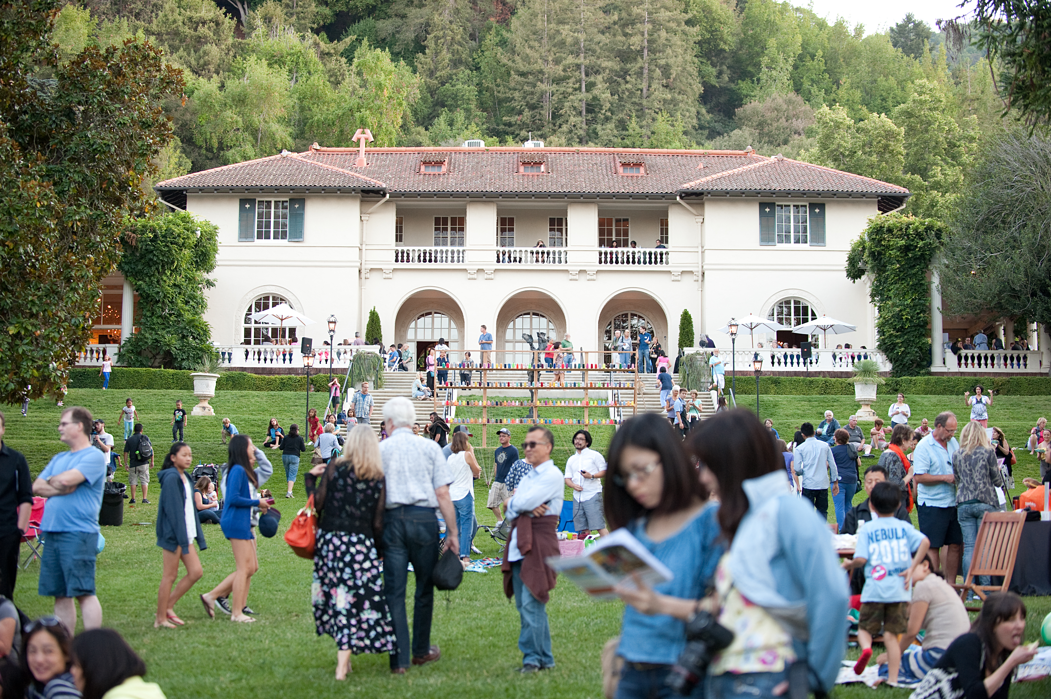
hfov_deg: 28.9
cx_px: 526
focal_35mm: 70
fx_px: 2042
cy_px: 350
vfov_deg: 19.4
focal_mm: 70
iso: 800
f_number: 3.2
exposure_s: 1/400
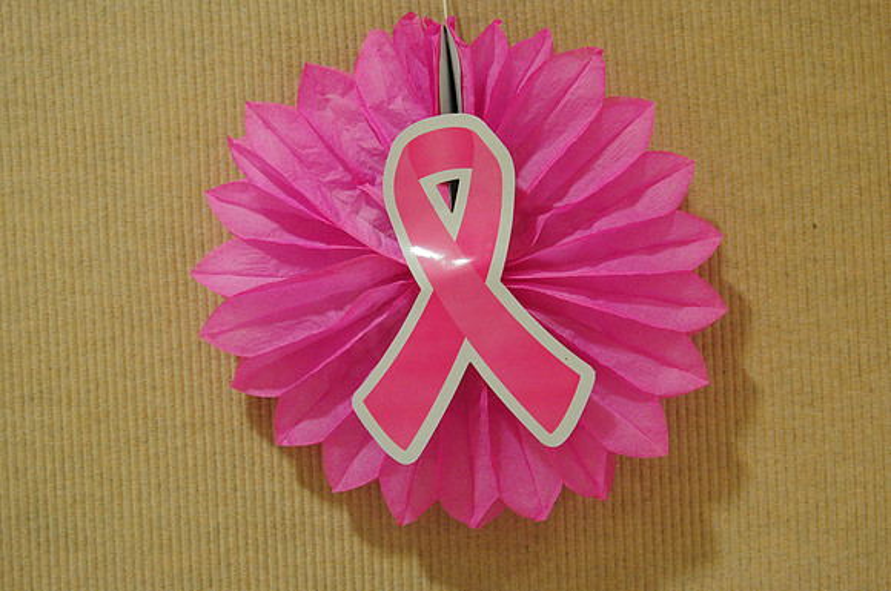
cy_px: 296
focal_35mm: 36
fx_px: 890
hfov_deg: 53.2
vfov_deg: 36.8
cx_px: 446
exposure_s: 1/400
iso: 1600
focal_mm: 24
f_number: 3.2
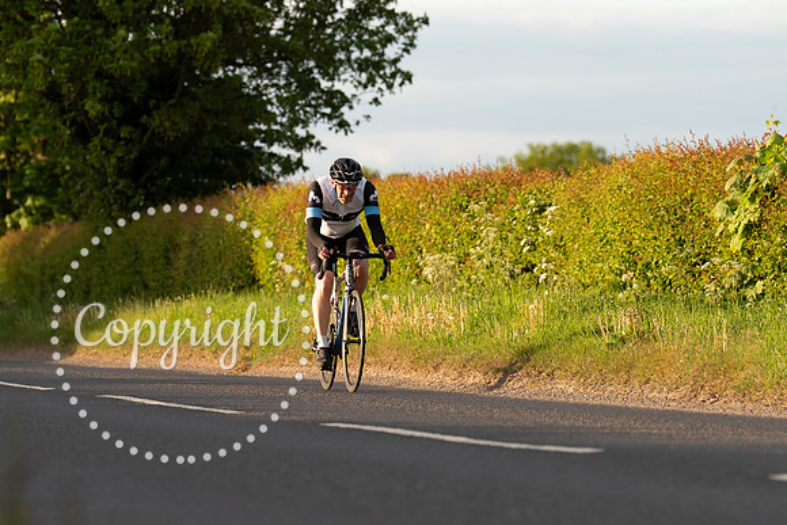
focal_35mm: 255
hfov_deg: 8.1
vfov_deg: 5.4
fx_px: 5586
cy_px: 269
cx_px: 347
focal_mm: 171
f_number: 4
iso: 400
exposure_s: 1/1000
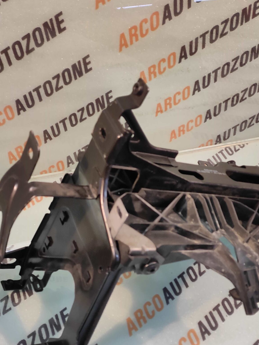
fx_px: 280
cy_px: 216
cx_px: 137
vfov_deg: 62.6
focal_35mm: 28
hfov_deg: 49.7
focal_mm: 4.74
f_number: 1.79
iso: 174
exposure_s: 1/33
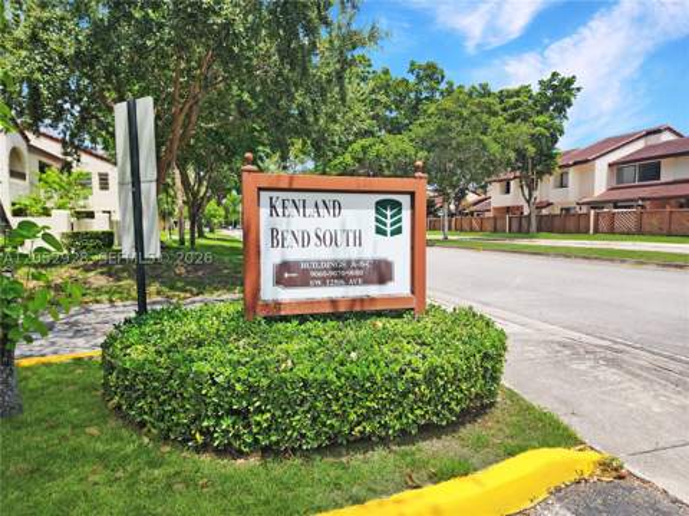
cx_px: 344
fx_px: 458
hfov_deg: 73.9
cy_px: 258
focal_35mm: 23
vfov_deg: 58.9
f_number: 1.8
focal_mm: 6.4
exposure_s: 1/976
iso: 12
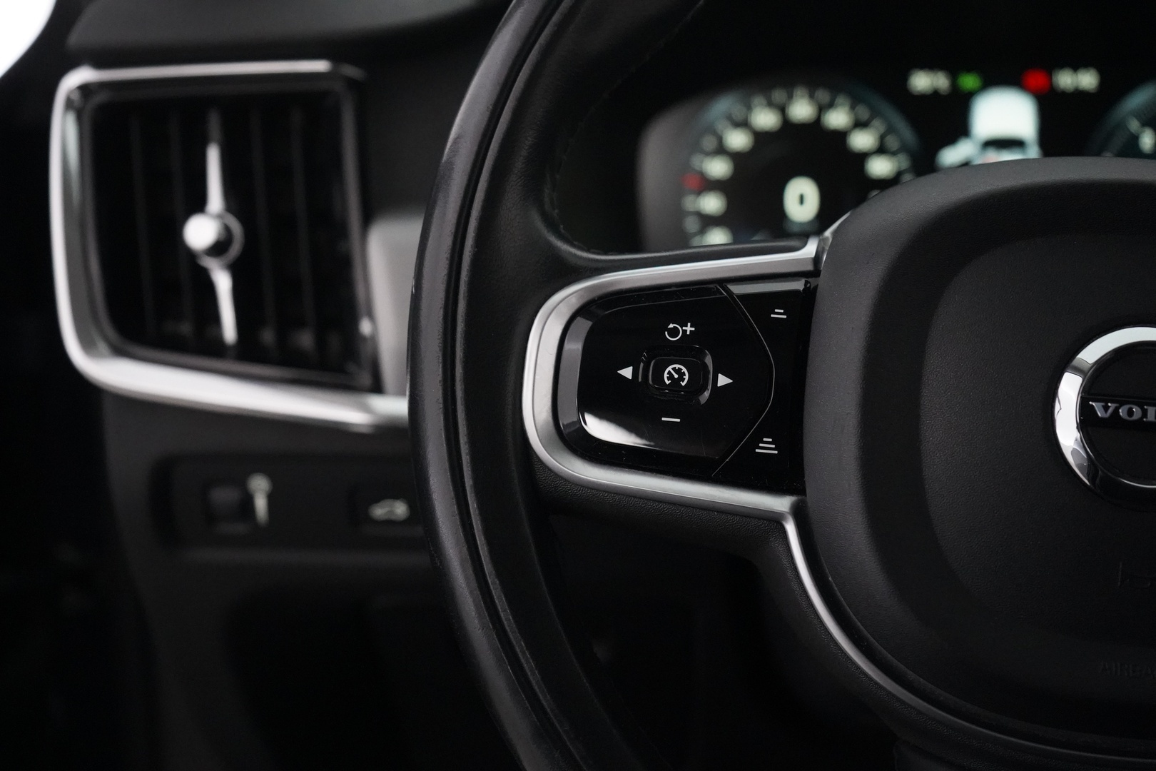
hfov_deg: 36.2
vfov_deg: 24.6
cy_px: 386
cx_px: 578
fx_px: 1766
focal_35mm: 55
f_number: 5
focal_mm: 55
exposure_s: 1/125
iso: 12800
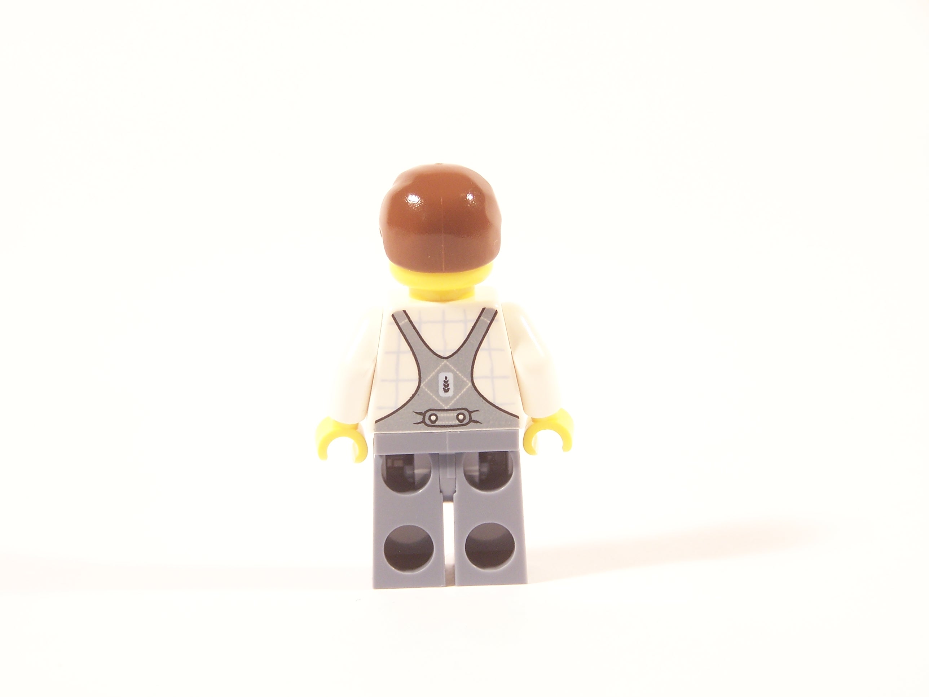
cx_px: 464
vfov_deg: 14.1
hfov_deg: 18.7
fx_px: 2818
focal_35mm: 105
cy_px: 348
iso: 100
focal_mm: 17.5
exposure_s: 1/10
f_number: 3.2
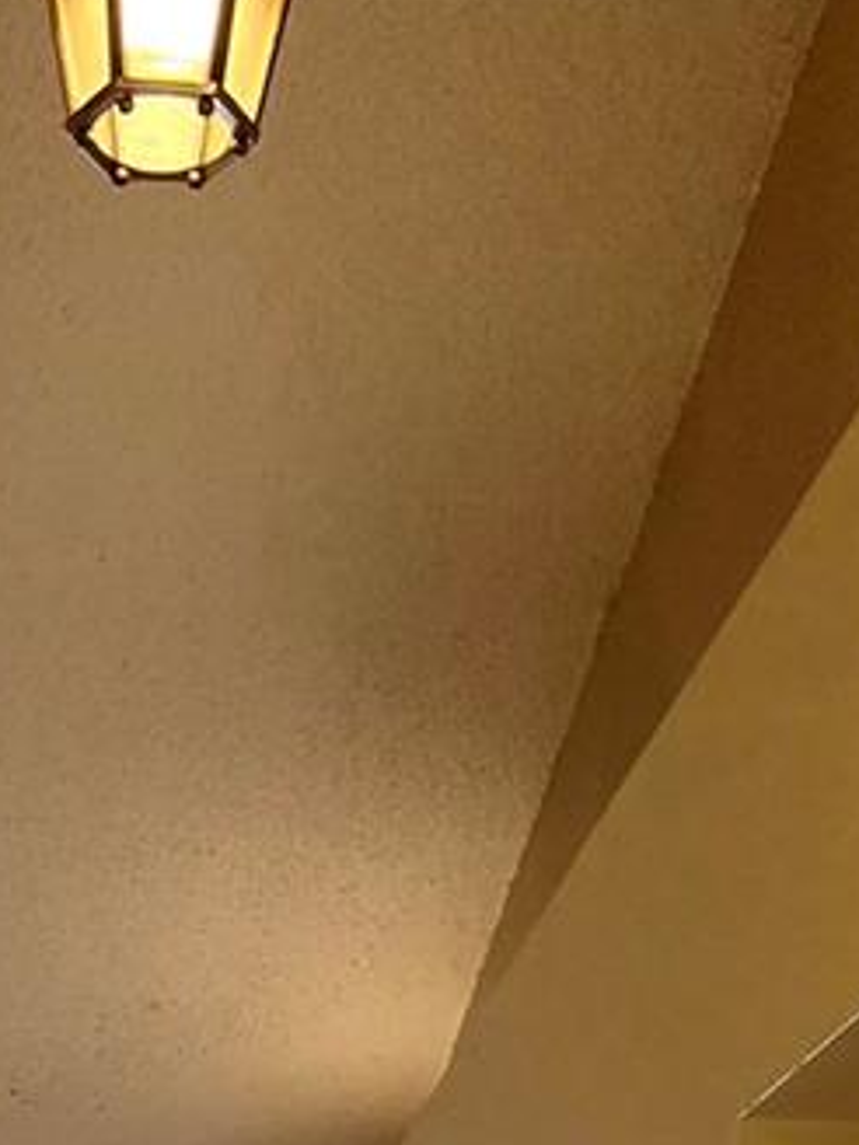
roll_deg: -3.4
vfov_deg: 17.0
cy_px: 2070
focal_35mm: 95
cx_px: 17
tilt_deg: -4.0
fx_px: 3143
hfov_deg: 15.3
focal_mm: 5.7
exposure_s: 1/120
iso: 40
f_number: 1.5
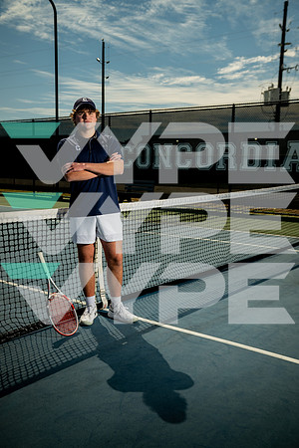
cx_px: 150
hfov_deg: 35.9
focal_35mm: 37
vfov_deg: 51.9
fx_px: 461
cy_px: 224
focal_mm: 37
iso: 100
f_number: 4.5
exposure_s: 1/250
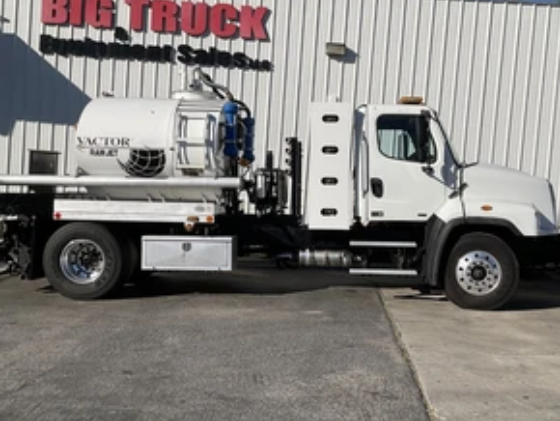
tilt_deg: -2.8
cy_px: 212
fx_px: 648
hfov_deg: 46.5
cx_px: 332
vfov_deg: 36.0
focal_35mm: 40
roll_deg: -5.2
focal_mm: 3
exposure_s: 1/3788
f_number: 1.8
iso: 16
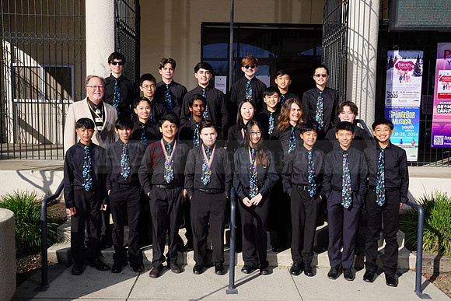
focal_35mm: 34
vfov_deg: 38.9
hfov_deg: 55.8
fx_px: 426
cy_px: 150
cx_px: 226
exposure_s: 1/250
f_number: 10
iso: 100
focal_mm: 34
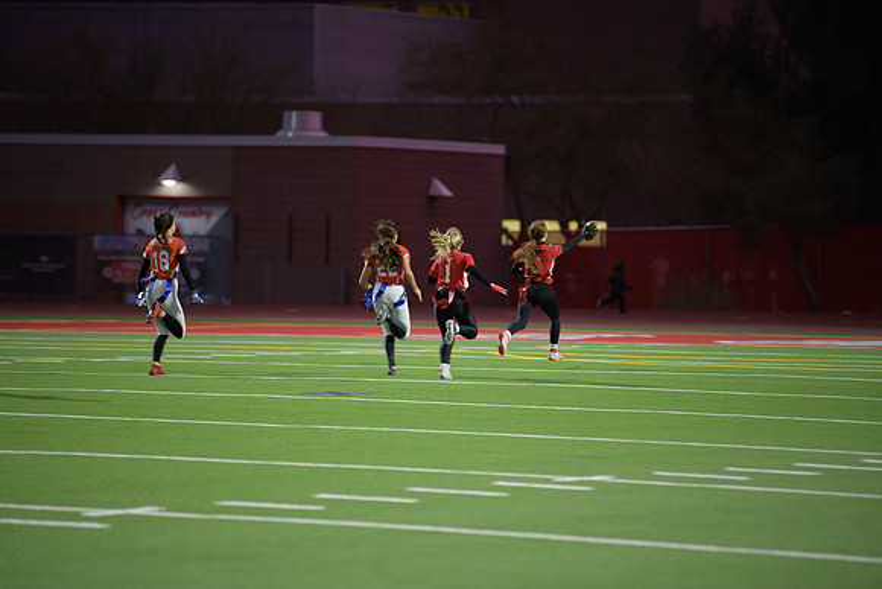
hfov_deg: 10.3
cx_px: 441
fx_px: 4901
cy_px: 294
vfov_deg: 6.9
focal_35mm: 200
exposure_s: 1/200
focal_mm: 200
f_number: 2.8
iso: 1000
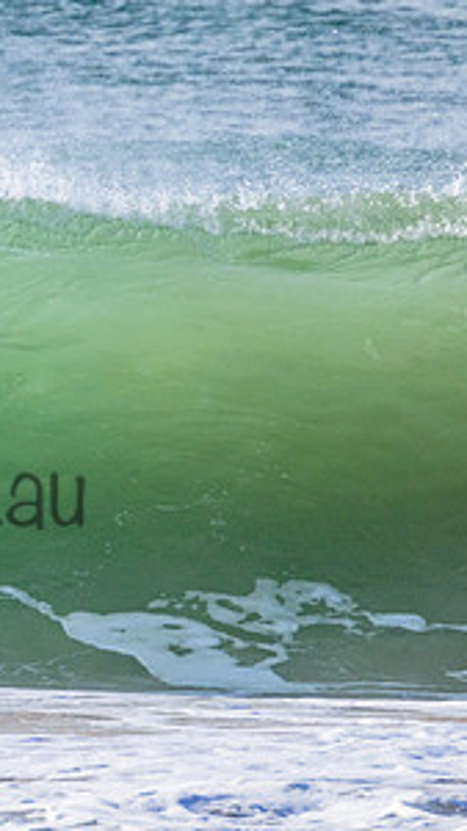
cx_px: -207
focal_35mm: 1616
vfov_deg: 1.3
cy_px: 462
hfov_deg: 0.8
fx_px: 35625
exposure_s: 1/2000
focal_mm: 800
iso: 1600
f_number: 11
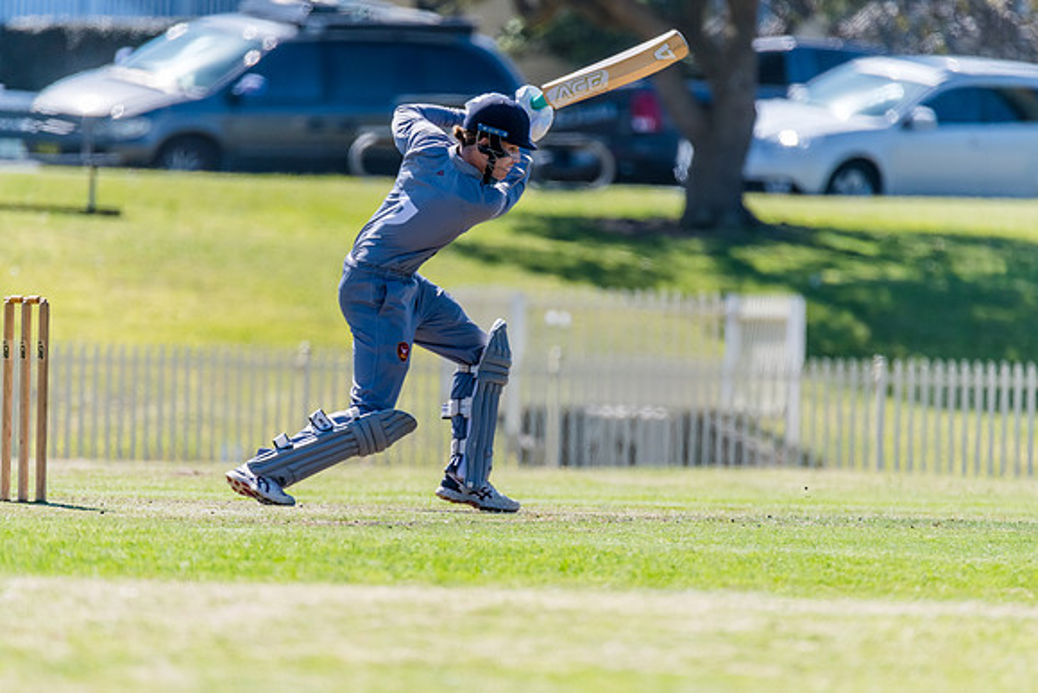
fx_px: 17303
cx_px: 519
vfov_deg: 2.3
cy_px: 346
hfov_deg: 3.4
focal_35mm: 600
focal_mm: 600
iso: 640
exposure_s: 1/2000
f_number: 6.3
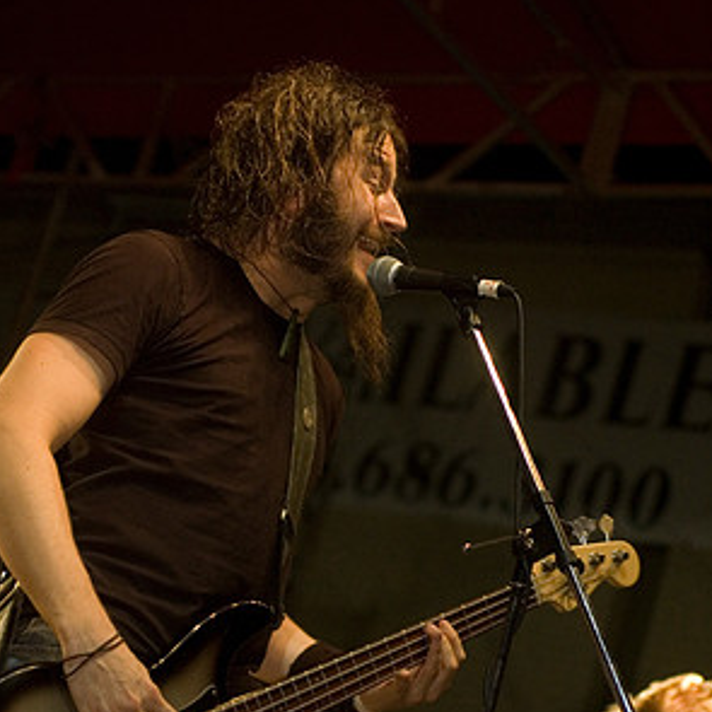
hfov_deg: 12.8
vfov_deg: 12.8
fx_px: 3165
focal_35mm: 136
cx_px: 356
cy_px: 538
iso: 800
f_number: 3.2
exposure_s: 1/80
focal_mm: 70
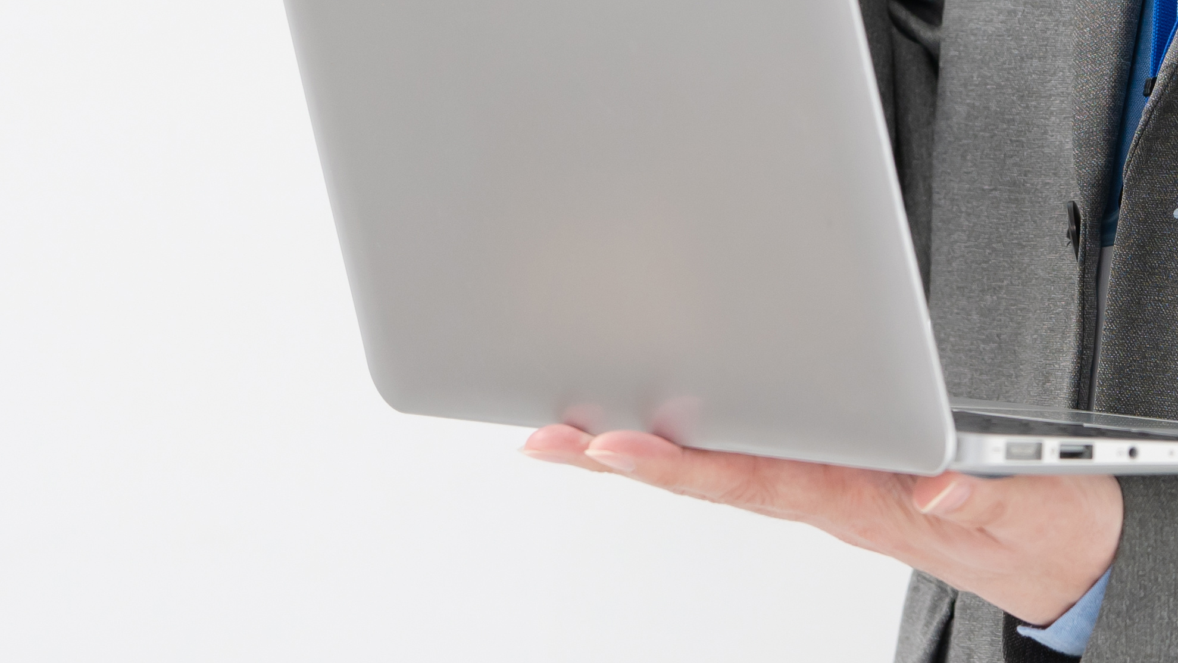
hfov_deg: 4.9
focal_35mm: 442
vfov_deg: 2.7
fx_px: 13806
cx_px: 1433
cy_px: -383
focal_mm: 105
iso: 250
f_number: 3.5
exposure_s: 1/400
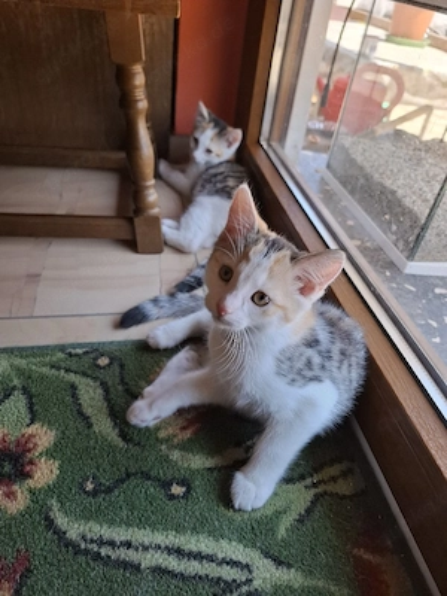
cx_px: 224
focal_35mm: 23
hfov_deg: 58.9
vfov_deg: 73.9
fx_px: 396
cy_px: 298
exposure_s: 1/100
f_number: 1.8
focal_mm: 5.54
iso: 50
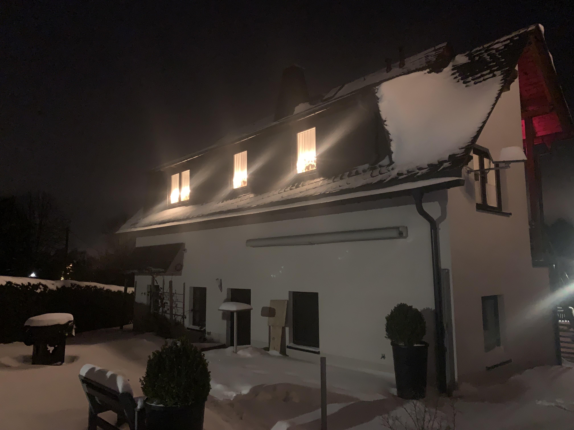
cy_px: 215
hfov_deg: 67.3
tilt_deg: +6.3
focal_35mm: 26
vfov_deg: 53.1
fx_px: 431
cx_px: 287
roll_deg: +0.4
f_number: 1.8
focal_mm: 4.25
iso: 1000
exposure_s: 1/4
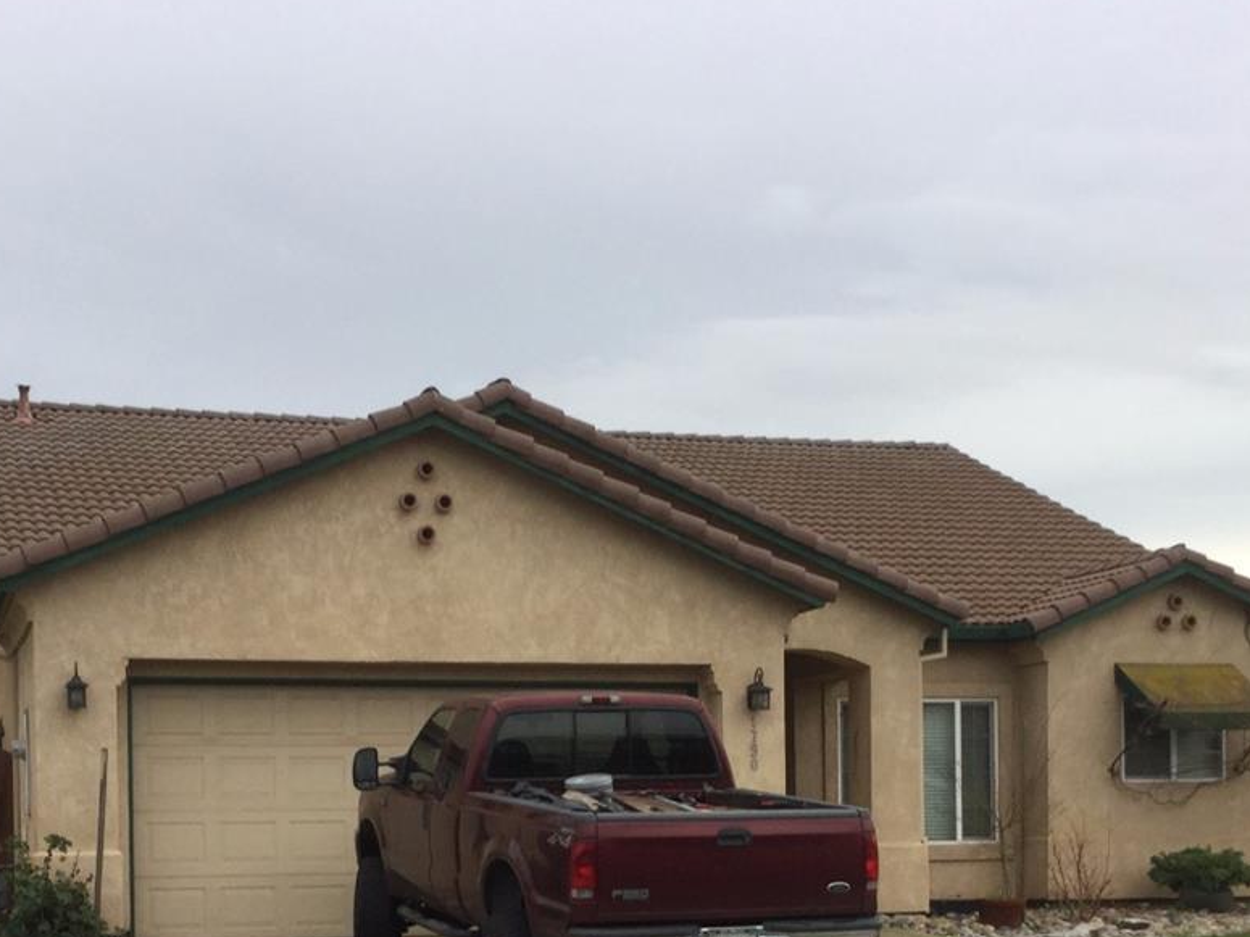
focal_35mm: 60
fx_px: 2166
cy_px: 834
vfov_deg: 23.8
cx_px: 544
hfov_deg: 32.1
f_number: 2.4
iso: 25
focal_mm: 3.3
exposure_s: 1/223
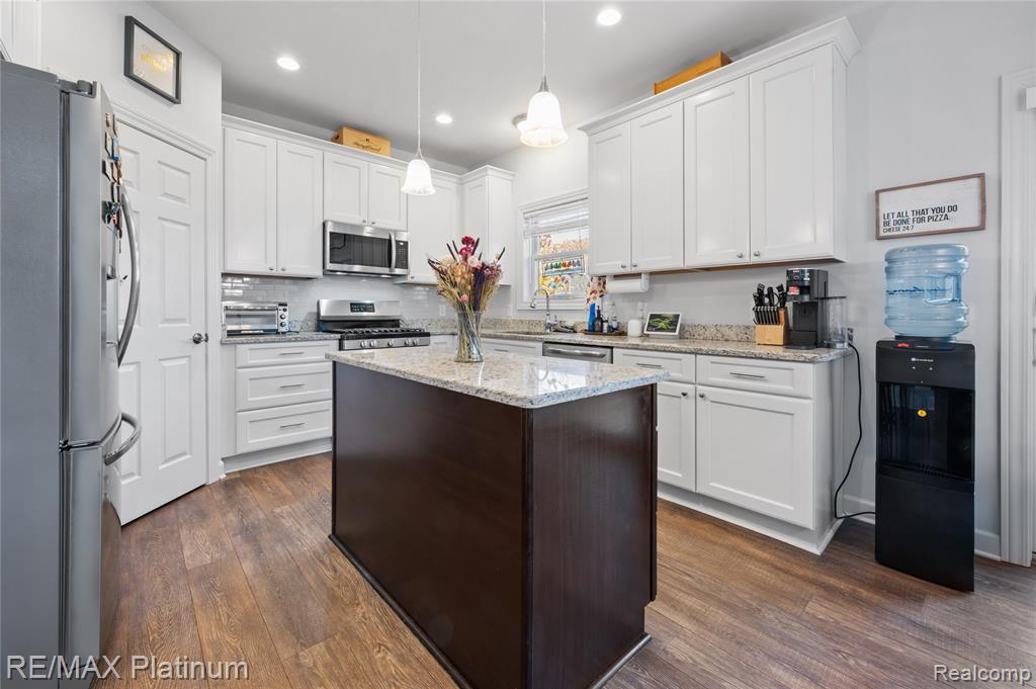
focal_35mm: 14
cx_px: 518
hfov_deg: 104.3
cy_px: 344
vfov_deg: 81.1
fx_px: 403
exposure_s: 3
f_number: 11
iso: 100
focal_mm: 14
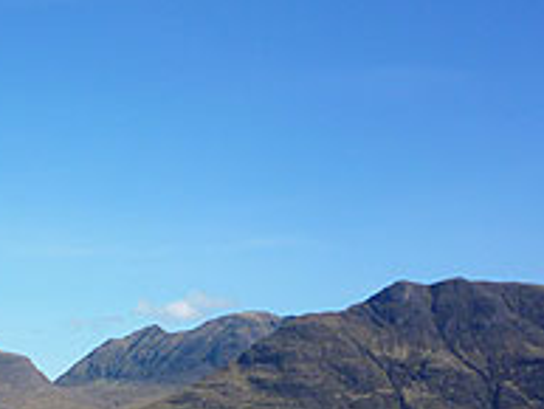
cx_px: -39
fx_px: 1101
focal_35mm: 70
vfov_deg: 20.4
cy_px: 401
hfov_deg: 25.9
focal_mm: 5.2
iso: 100
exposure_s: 1/400
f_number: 5
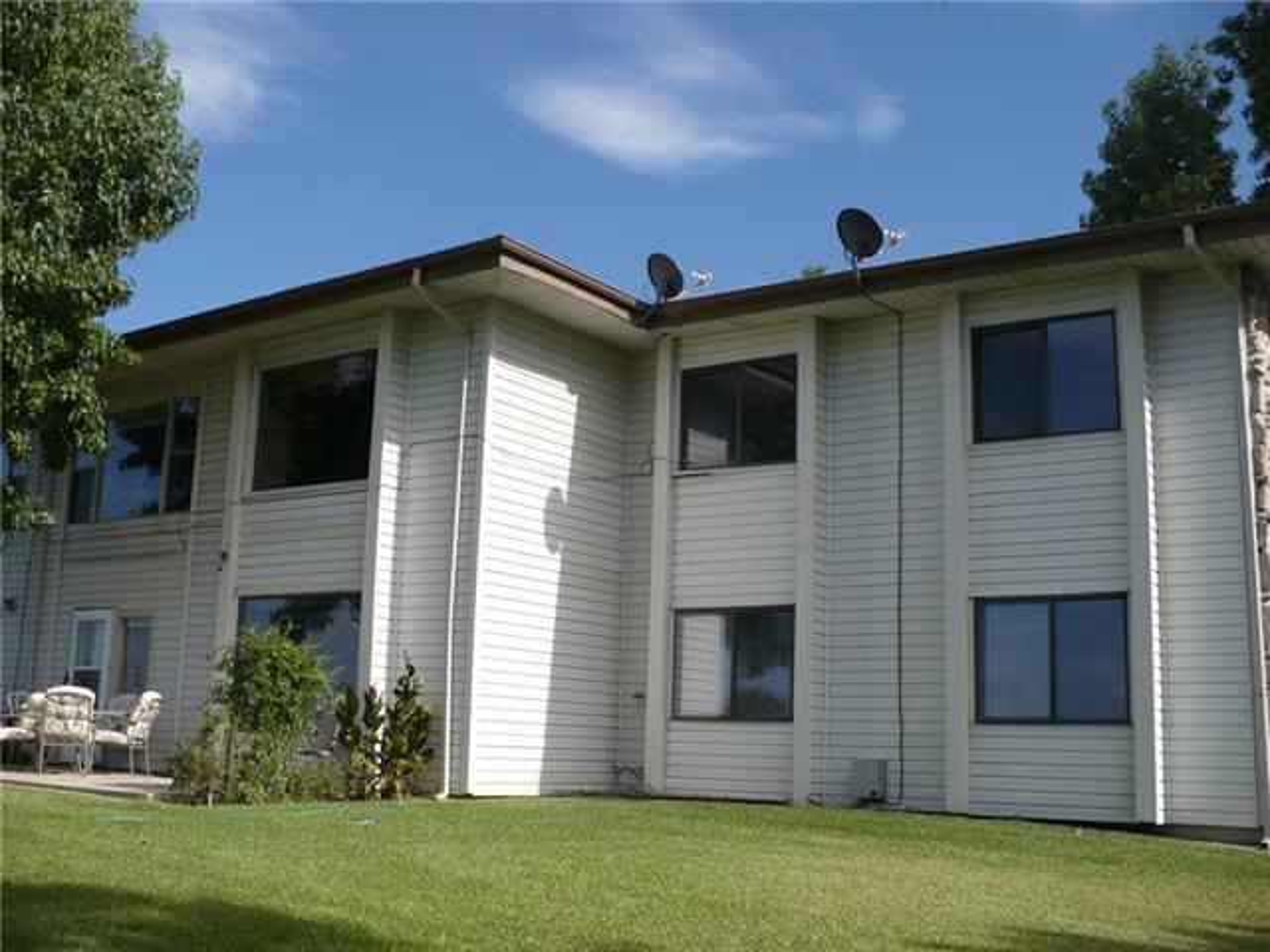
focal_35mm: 37
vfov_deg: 38.7
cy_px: 476
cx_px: 635
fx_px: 1357
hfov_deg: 50.1
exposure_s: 1/200
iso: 100
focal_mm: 6.1
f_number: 8
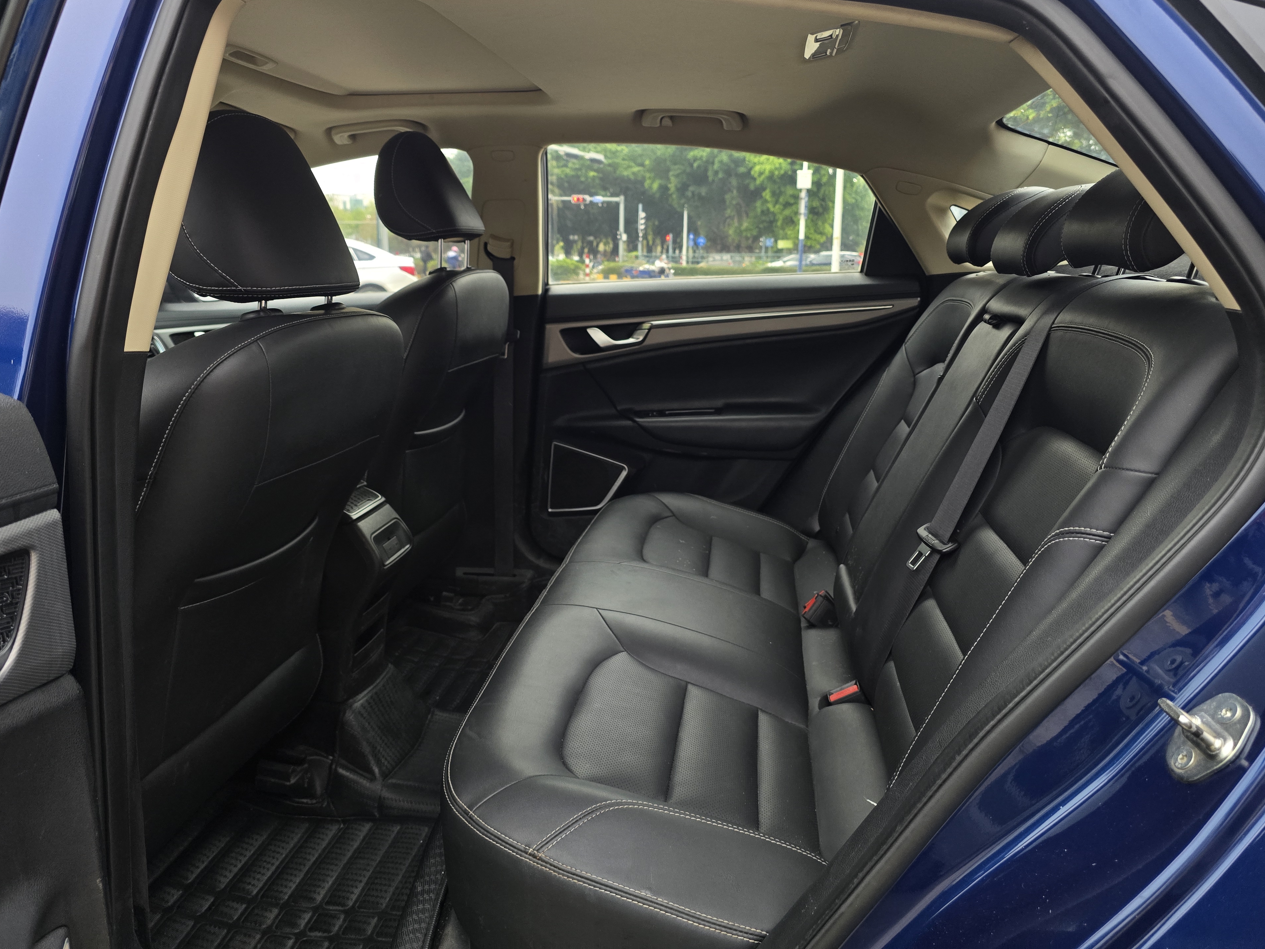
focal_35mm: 24
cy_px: 457
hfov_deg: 71.6
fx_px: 877
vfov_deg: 56.8
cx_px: 630
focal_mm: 6.3
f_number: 1.7
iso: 200
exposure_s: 1/100
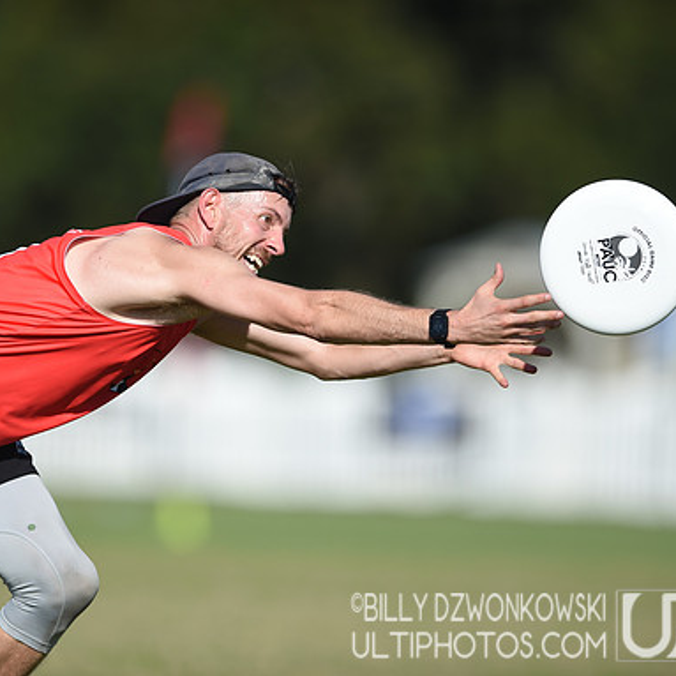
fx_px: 11356
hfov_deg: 3.4
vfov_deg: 3.4
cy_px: 339
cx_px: 238
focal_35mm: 514
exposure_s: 1/2500
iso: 100
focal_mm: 400
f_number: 3.5
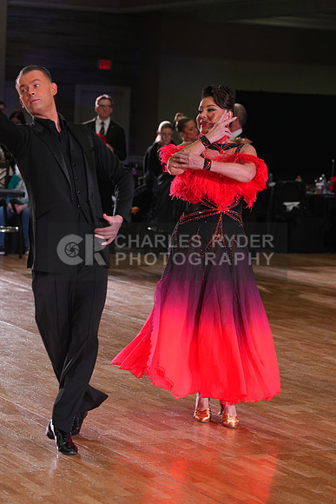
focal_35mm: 104
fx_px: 1455
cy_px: 252
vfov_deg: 19.6
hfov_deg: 13.2
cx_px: 168
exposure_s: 1/200
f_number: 4.5
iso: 1600
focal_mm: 104
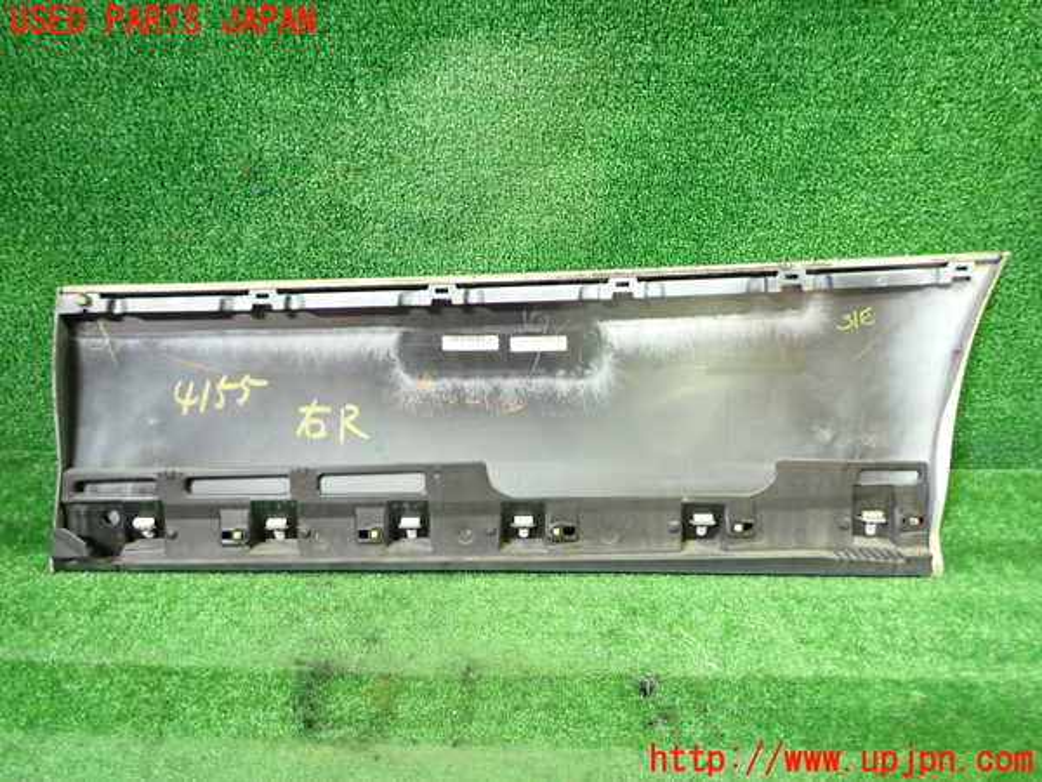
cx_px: 521
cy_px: 391
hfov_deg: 69.4
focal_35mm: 25
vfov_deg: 54.9
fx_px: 753
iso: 500
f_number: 2
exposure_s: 1/30
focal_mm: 4.5
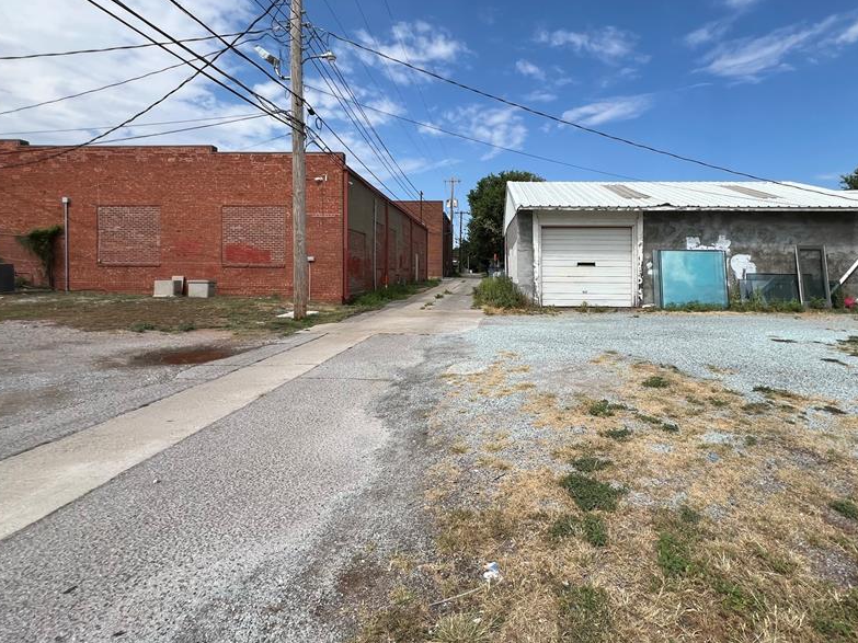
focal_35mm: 17
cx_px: 477
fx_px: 421
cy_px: 277
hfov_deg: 90.7
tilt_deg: +0.6
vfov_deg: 74.3
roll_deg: -0.2
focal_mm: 1.57
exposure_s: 1/2273
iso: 32
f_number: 1.8
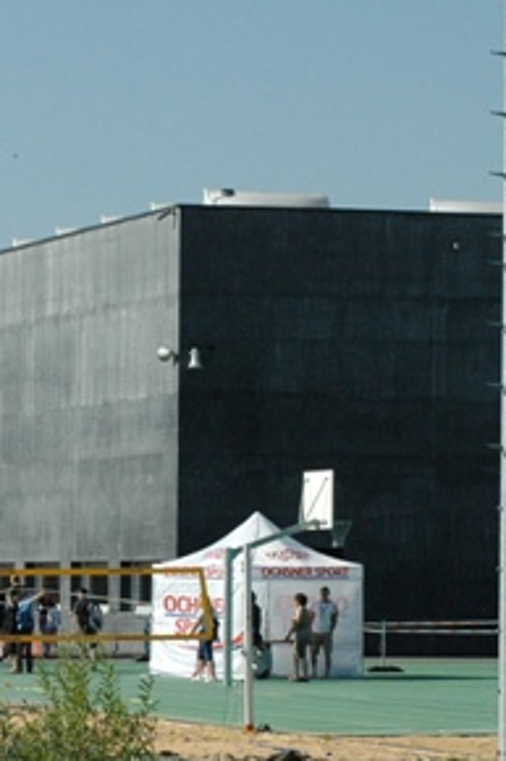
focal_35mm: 232
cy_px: 488
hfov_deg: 5.9
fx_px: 4897
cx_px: 18
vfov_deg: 8.9
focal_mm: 70
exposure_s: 1/2500
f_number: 8
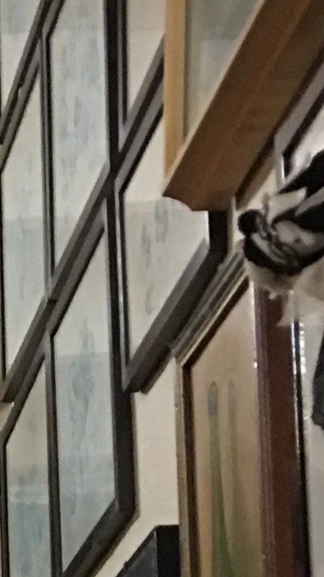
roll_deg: +1.0
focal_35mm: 181
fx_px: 2764
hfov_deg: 6.2
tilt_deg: +4.0
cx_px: -650
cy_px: 965
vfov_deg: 11.2
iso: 80
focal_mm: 4.15
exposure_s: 1/10
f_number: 2.2
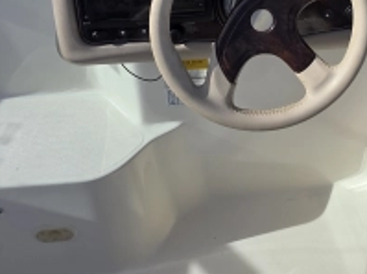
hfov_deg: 49.4
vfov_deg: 34.4
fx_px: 381
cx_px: 273
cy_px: -25
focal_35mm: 36
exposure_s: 1/3084
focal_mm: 2.2
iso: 40
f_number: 1.9
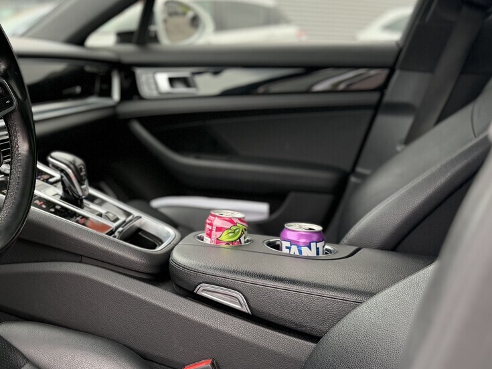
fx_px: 668
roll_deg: -1.7
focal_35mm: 47
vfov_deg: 30.8
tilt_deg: -10.1
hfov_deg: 38.1
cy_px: 153
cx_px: 64
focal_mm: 6.76
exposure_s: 1/236
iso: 200
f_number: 1.78
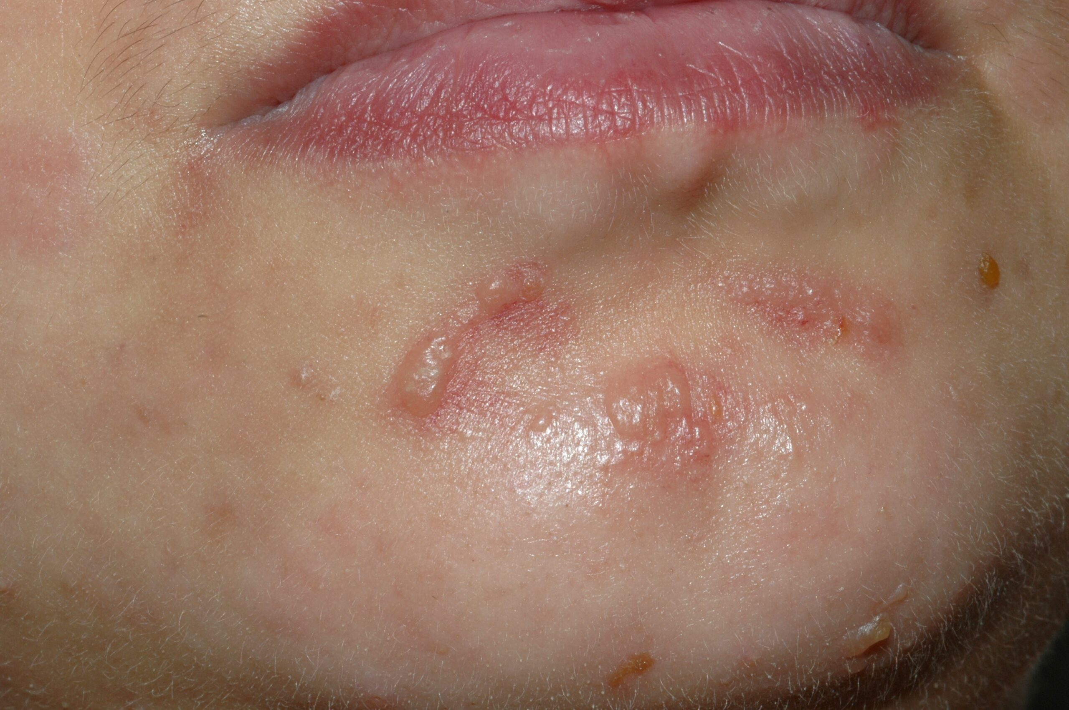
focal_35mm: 90
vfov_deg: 15.2
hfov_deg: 22.6
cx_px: 534
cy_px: 355
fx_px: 2670
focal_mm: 60
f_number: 40
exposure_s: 1/60
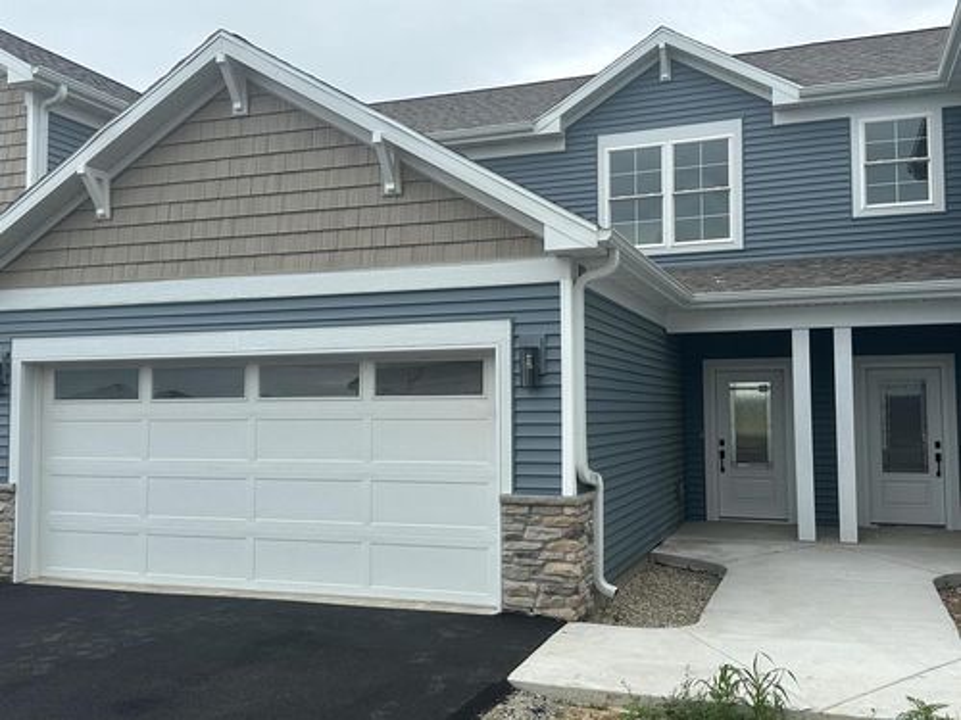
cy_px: 360
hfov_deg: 56.8
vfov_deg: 44.2
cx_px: 480
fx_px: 888
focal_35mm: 32
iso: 80
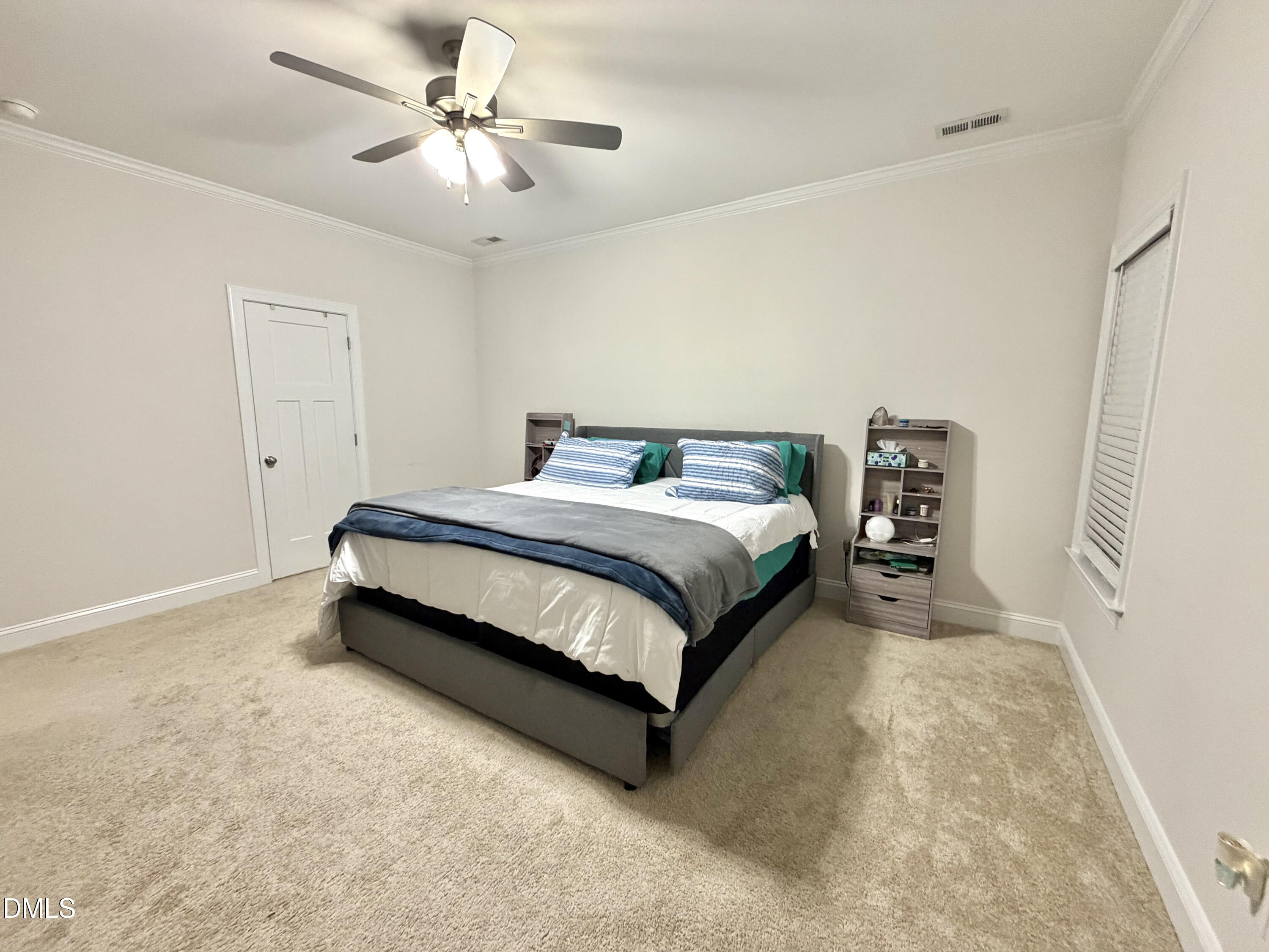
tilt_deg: -8.5
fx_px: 513
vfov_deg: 85.7
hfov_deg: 102.1
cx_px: 634
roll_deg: -0.1
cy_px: 476
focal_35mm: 14
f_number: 2.2
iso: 400
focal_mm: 2.22
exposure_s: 1/60
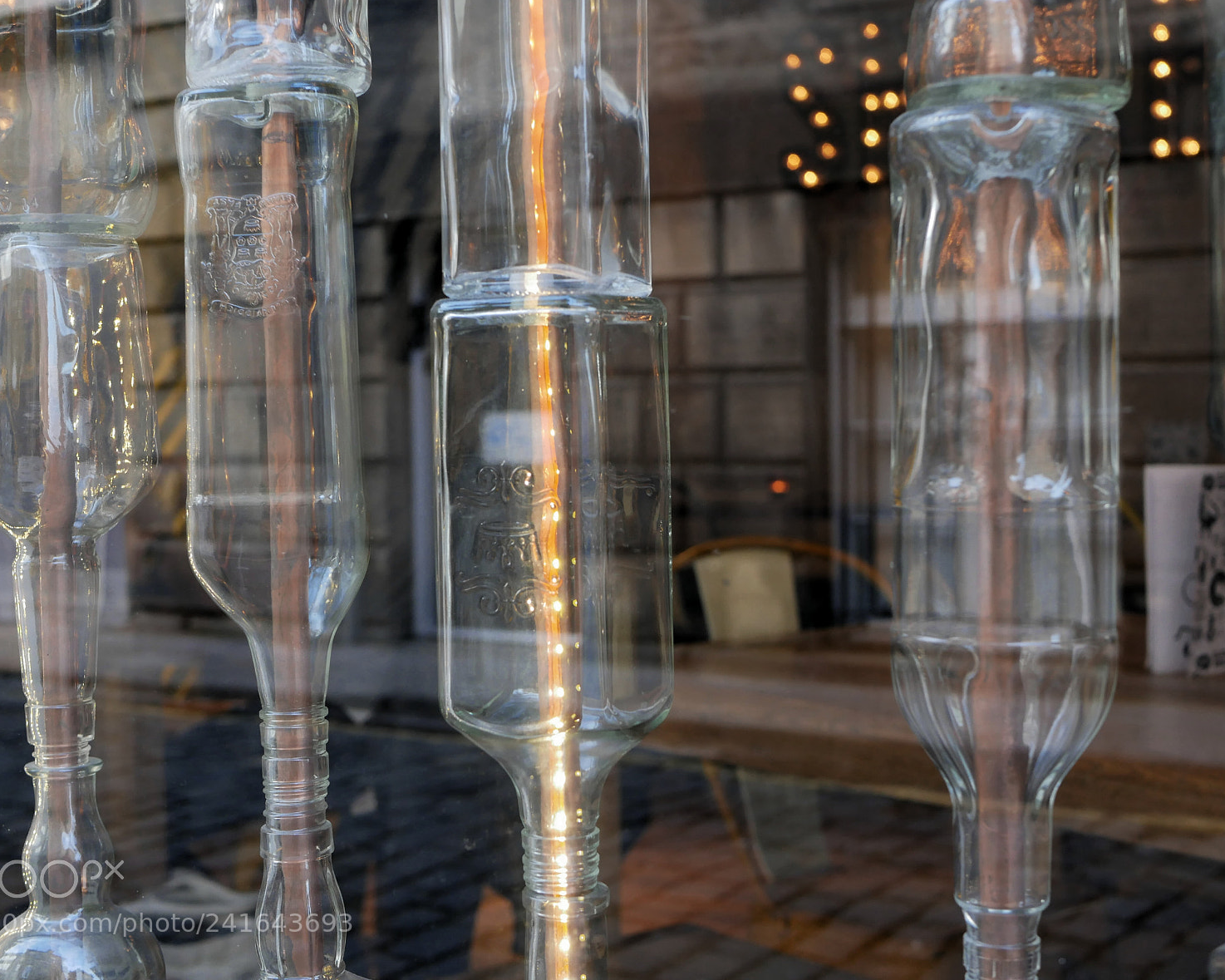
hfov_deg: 35.4
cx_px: 583
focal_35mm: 53
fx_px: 1921
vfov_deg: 28.6
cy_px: 489
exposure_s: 1/30
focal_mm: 25
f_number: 4.5
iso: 500
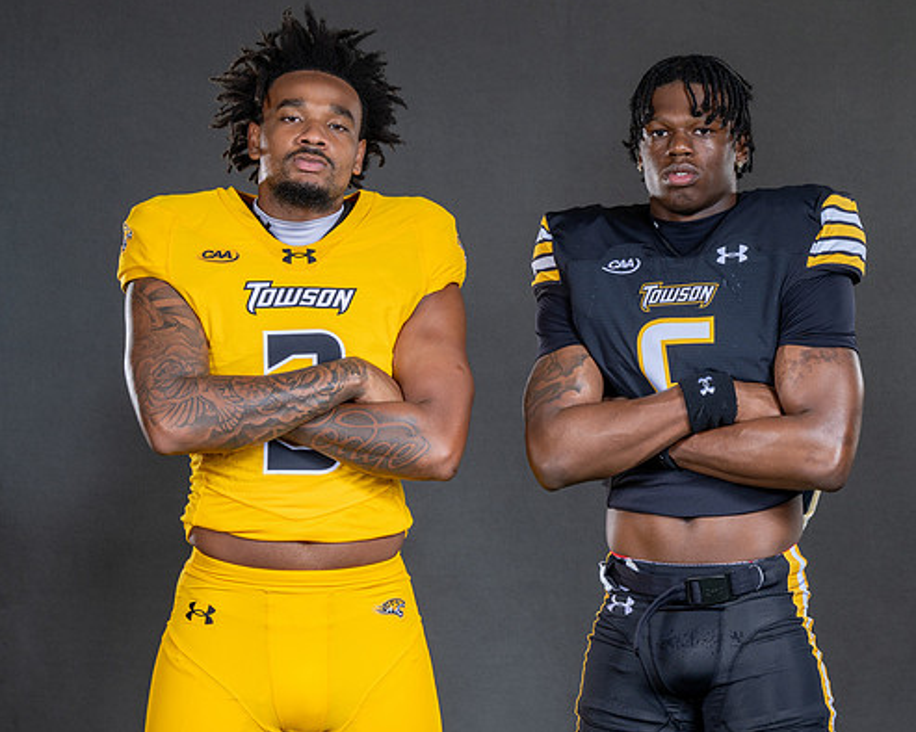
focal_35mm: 89
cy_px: 377
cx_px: 656
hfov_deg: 21.4
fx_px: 2412
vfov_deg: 17.3
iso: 100
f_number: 8
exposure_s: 1/200
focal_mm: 54
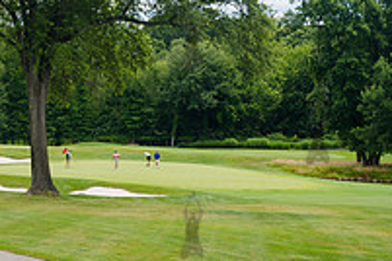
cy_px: 130
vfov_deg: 13.6
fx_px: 1100
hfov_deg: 19.2
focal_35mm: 101
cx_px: -60
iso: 200
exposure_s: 1/500
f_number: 5.6
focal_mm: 35
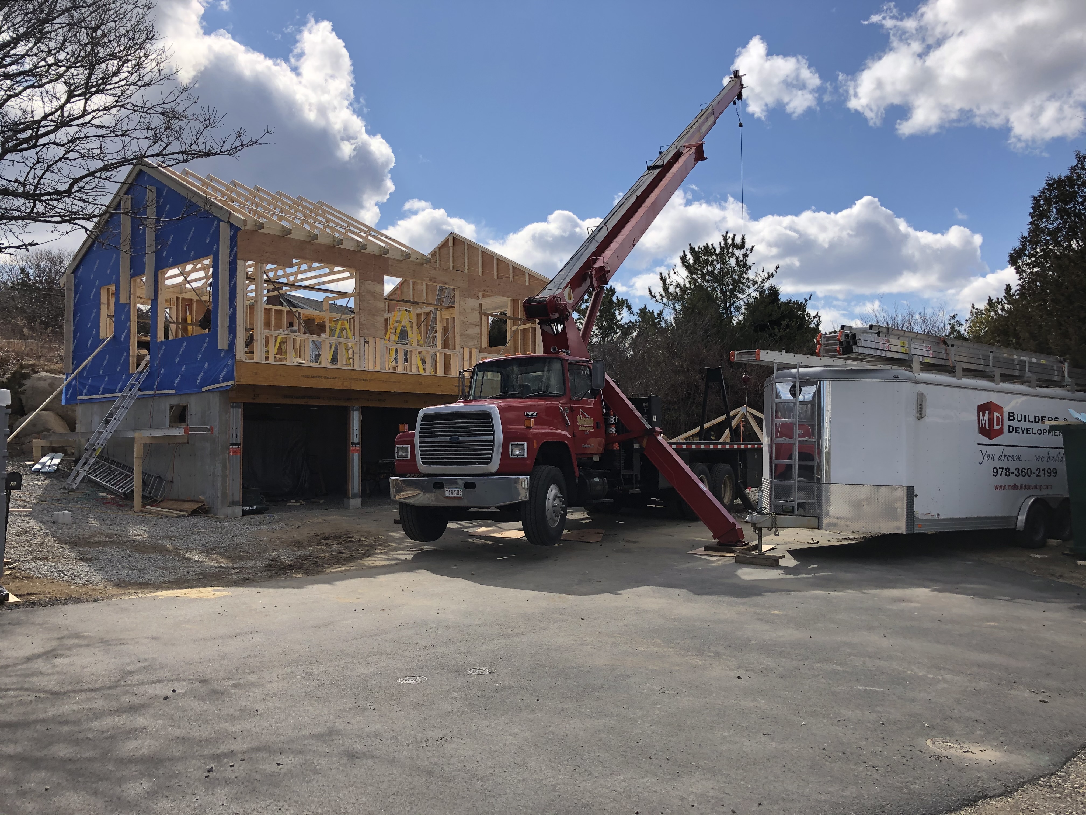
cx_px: 543
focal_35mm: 28
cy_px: 408
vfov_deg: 49.7
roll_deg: +0.3
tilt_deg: +3.2
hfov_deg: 63.4
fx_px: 878
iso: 20
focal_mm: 3.99
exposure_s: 1/2667
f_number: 1.8
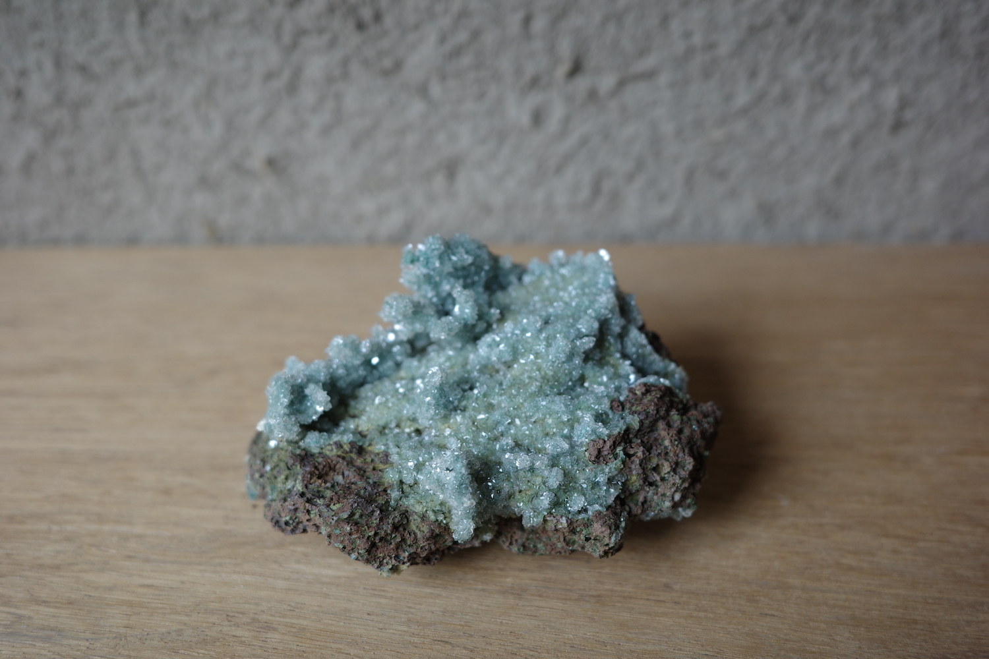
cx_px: 494
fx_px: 1099
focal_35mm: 40
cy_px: 330
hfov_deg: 48.5
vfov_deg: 33.4
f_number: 2.8
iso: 200
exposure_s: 1/125
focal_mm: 26
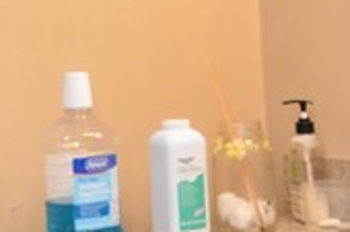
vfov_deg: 14.0
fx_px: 932
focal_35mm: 96
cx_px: 59
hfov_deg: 21.0
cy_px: -9
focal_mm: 10
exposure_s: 1/90
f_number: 4.8
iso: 400
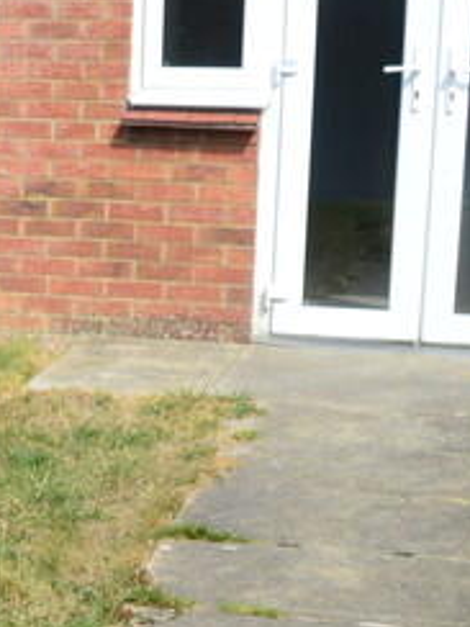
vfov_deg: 17.0
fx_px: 2082
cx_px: -442
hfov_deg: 11.7
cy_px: 490
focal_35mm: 115
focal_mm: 19
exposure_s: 1/320
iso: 400
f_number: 10
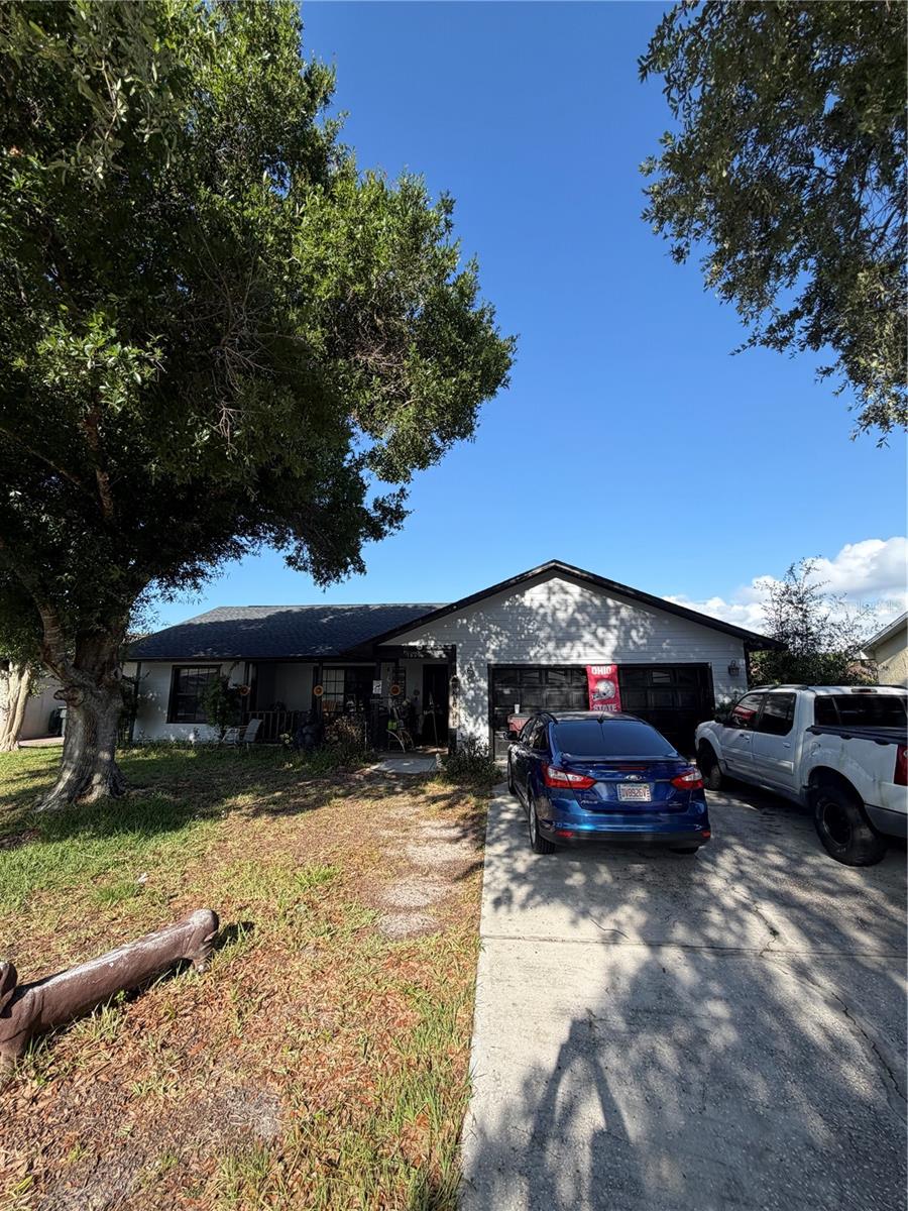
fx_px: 490
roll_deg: +2.7
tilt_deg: +8.4
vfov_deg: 102.1
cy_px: 606
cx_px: 454
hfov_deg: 85.7
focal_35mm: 14
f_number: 2.2
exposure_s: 1/770
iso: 32
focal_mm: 2.22
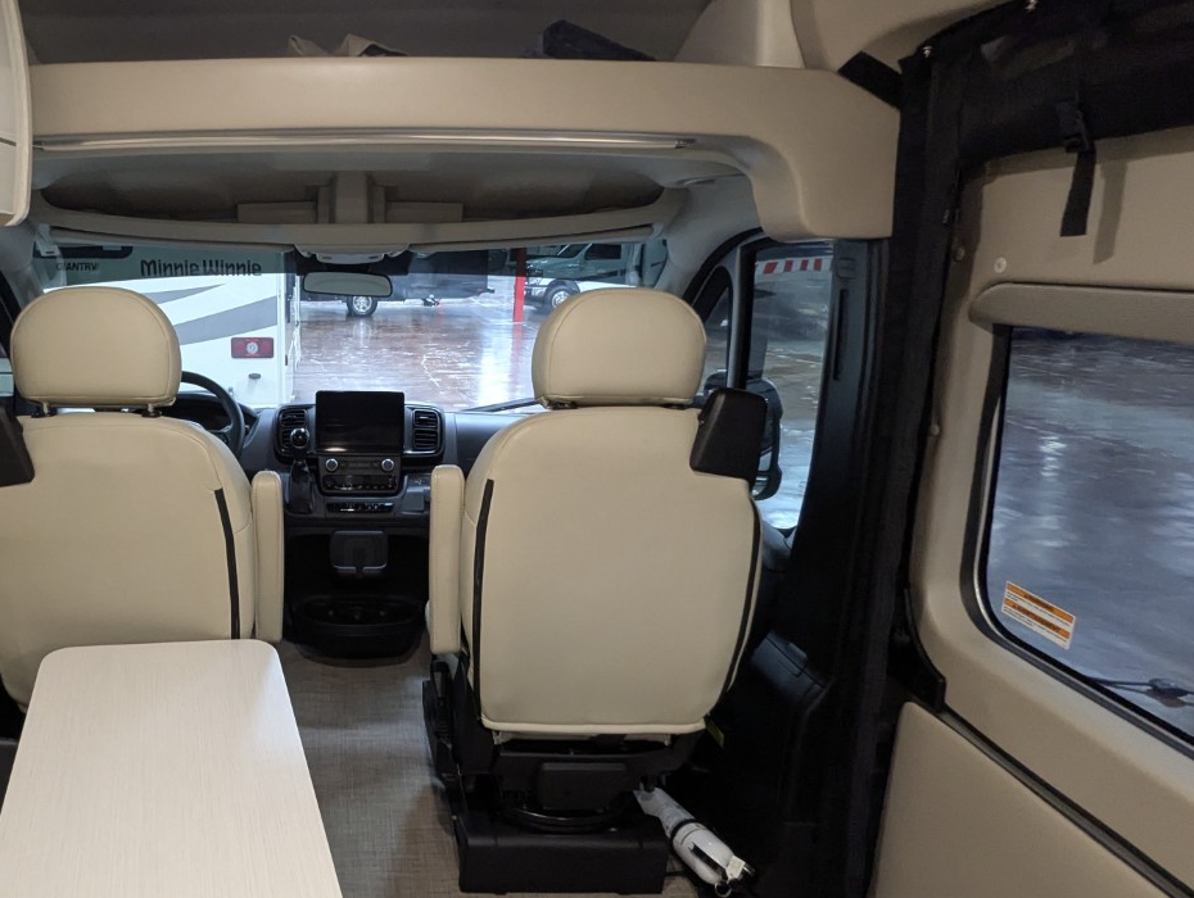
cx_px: 327
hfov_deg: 67.8
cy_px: 475
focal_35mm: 24
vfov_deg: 56.9
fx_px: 829
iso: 389
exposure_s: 1/59.2
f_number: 2.2
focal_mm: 2.35
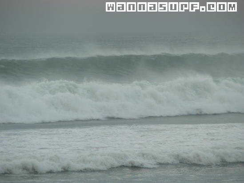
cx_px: 122
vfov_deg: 3.4
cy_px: 92
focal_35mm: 432
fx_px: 3046
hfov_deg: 4.6
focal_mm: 72
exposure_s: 1/100
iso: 80
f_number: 3.6
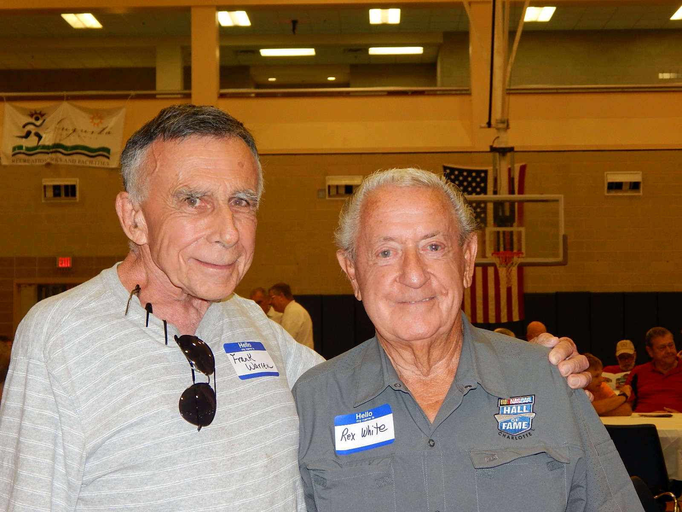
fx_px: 1359
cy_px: 256
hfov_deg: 28.2
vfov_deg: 21.3
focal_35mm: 69
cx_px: 341
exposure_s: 1/30
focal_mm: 12.3
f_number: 4.1
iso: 220
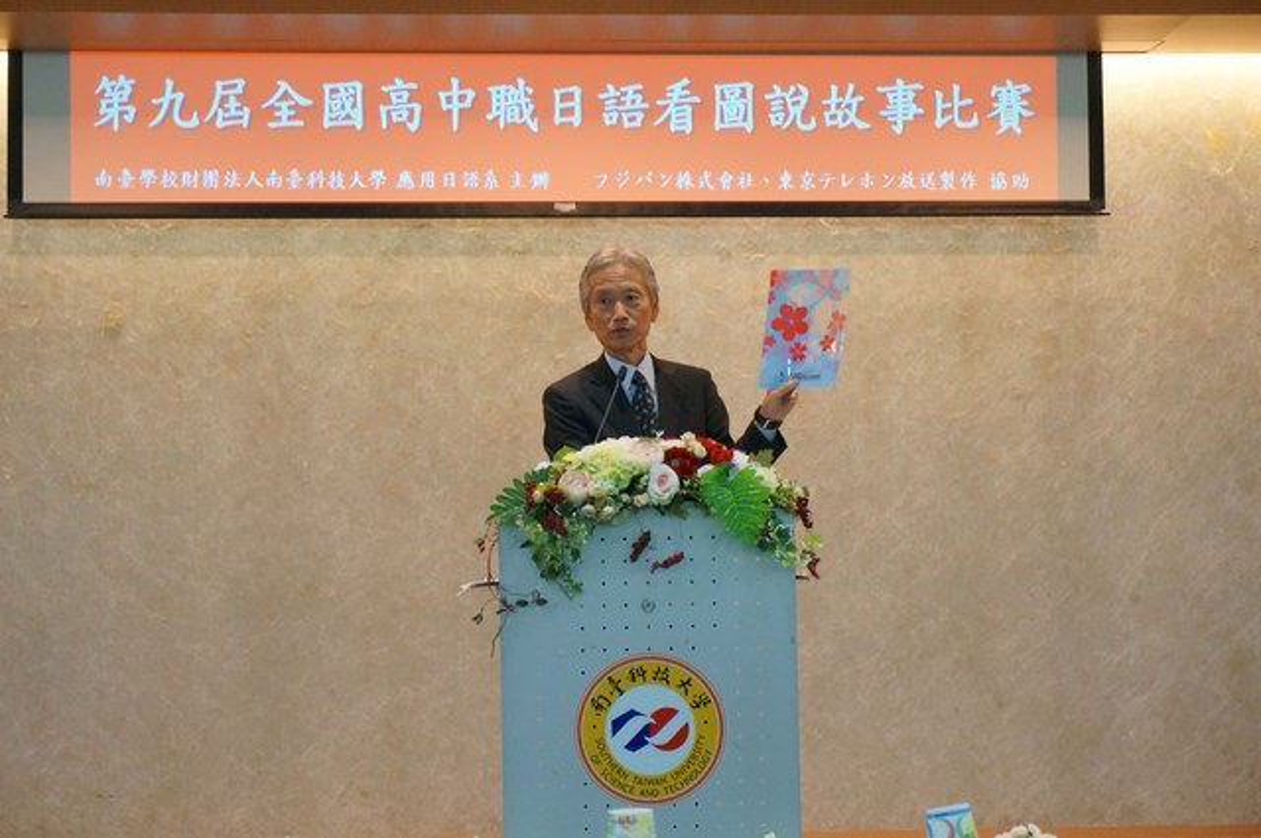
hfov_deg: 27.0
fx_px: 2624
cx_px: 630
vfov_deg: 18.1
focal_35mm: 75
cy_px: 419
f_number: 5.6
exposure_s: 1/80
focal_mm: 50
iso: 3200
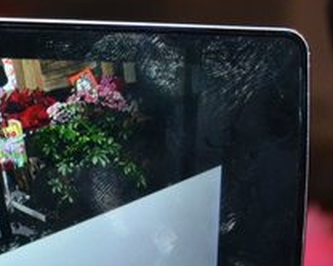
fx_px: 2078
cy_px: 119
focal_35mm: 211
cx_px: -170
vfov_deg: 7.3
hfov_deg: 8.9
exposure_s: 1/60
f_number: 11
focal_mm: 48
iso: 1600
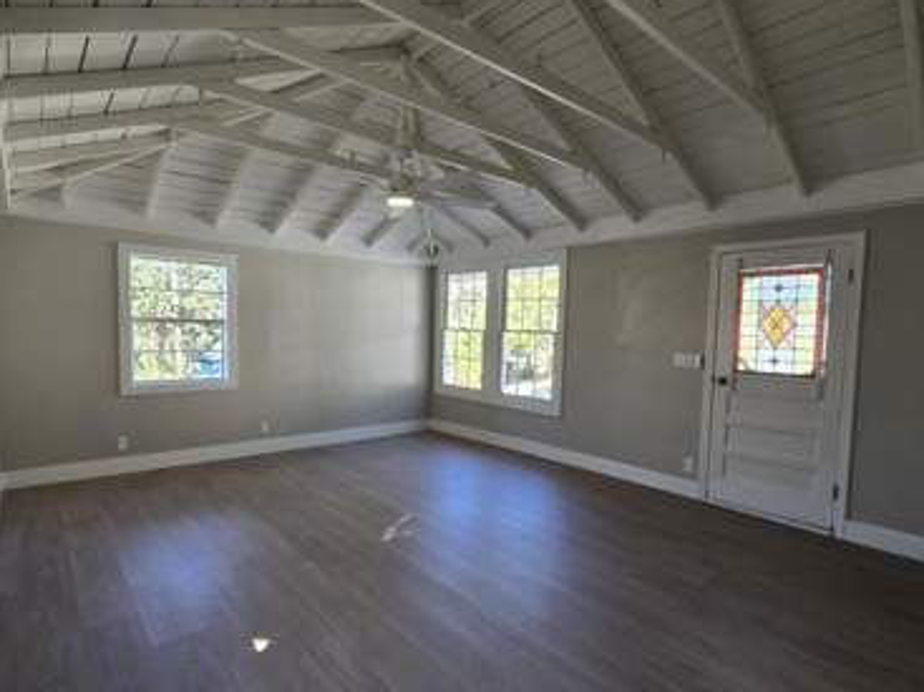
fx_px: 454
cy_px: 359
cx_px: 400
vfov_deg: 74.7
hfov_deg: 90.5
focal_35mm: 17
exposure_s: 1/120
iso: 80
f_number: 2.2
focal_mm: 2.2
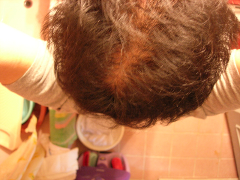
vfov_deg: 37.7
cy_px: 90
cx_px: 120
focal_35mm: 38
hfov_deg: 49.0
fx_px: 263
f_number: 2.8
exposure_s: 1/2.6
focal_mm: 7.8
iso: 200
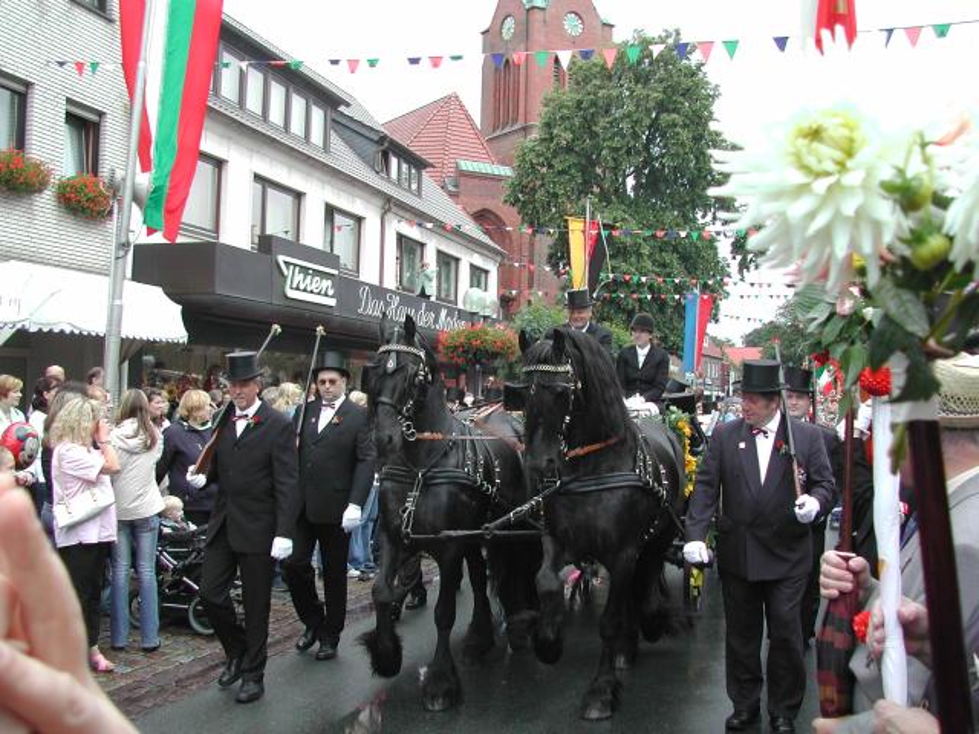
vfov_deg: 37.7
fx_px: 1075
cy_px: 367
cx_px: 490
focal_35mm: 38
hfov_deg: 49.0
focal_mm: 8
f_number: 2.8
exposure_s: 1/389
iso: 100
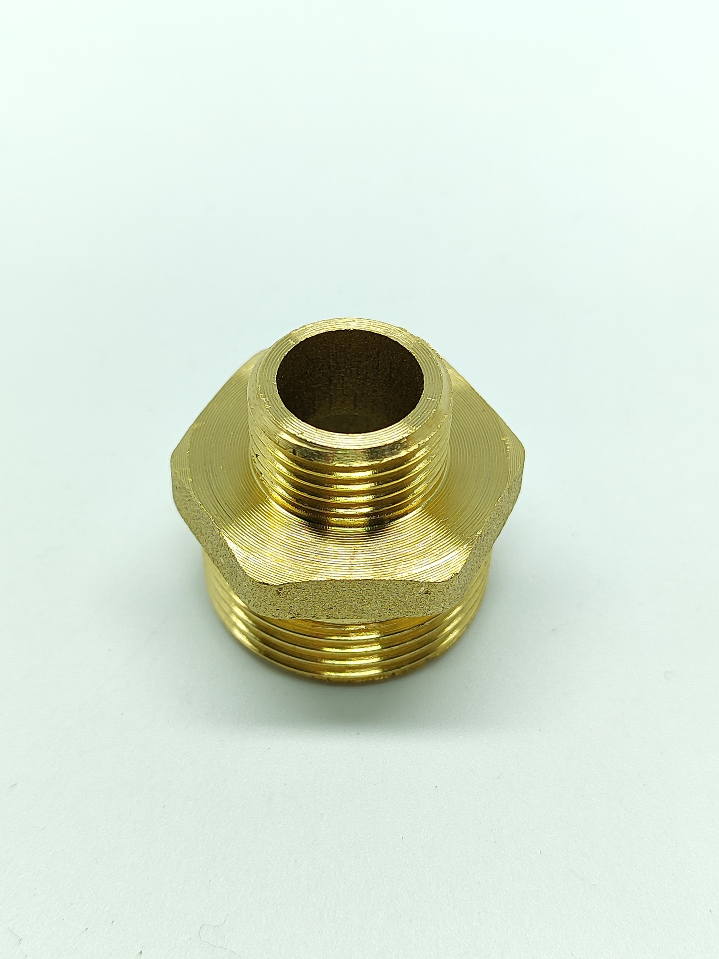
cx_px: 360
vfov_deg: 71.6
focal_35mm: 24
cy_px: 480
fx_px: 665
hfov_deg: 56.8
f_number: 1.89
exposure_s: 1/160
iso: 160
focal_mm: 5.89
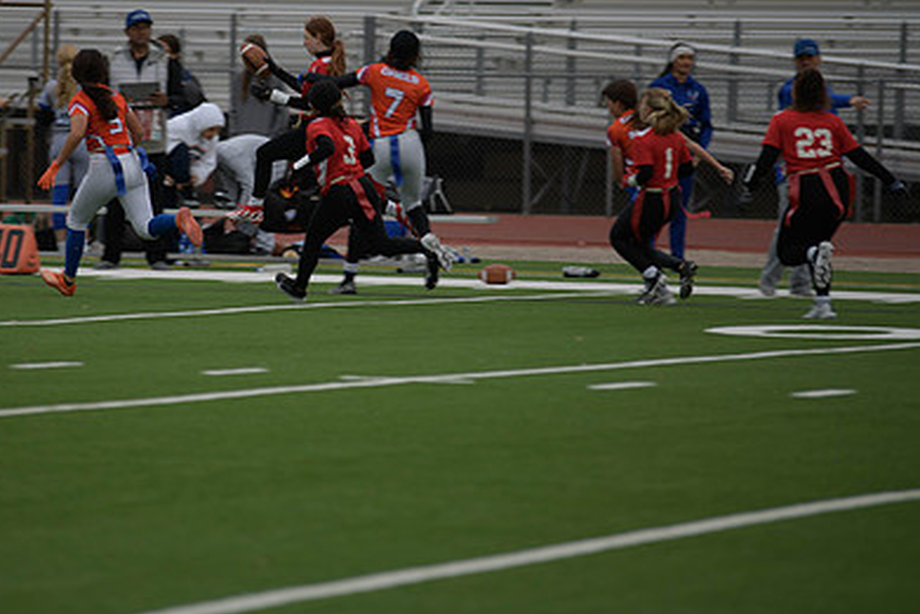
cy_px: 166
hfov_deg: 6.9
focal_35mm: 297
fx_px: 7592
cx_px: 308
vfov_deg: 4.6
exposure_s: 1/200
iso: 90
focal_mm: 200
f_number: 2.8
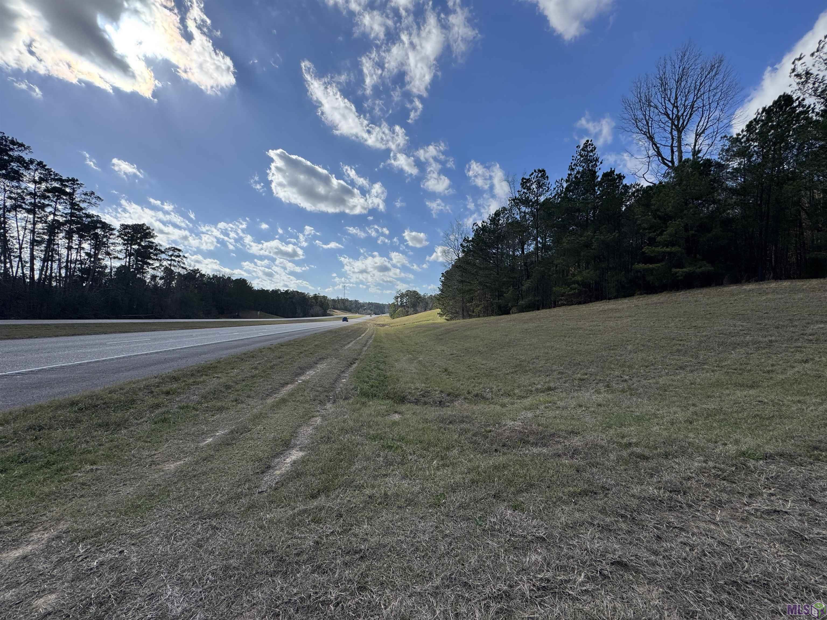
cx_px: 414
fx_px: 334
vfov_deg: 85.7
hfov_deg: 102.1
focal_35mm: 14
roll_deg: -1.6
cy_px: 310
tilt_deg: +0.0
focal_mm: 2.22
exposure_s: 1/2874
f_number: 2.2
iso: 50
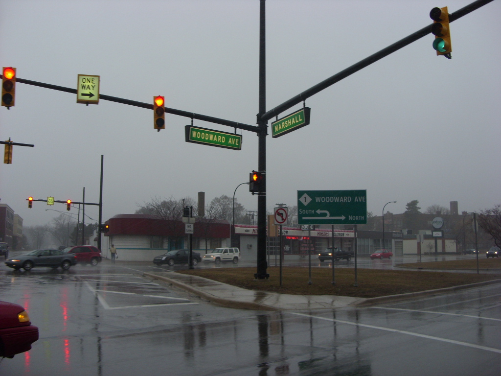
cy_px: 188
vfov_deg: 37.7
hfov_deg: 49.0
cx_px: 250
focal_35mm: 38
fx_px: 550
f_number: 2.8
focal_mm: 6.3
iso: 50
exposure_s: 1/176
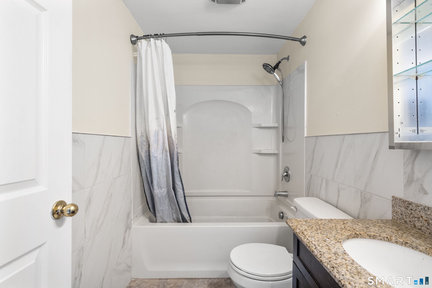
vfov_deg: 70.4
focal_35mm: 17
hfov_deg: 93.3
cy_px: 144
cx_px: 216
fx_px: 204
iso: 200
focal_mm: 17
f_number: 9
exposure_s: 1/2
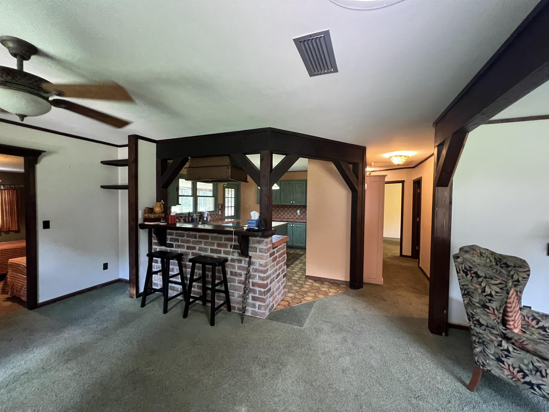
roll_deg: -0.4
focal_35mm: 13
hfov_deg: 106.2
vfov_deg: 89.9
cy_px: 206
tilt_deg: -2.3
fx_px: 206
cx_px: 274
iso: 800
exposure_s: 1/40
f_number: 1.8
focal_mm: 1.57
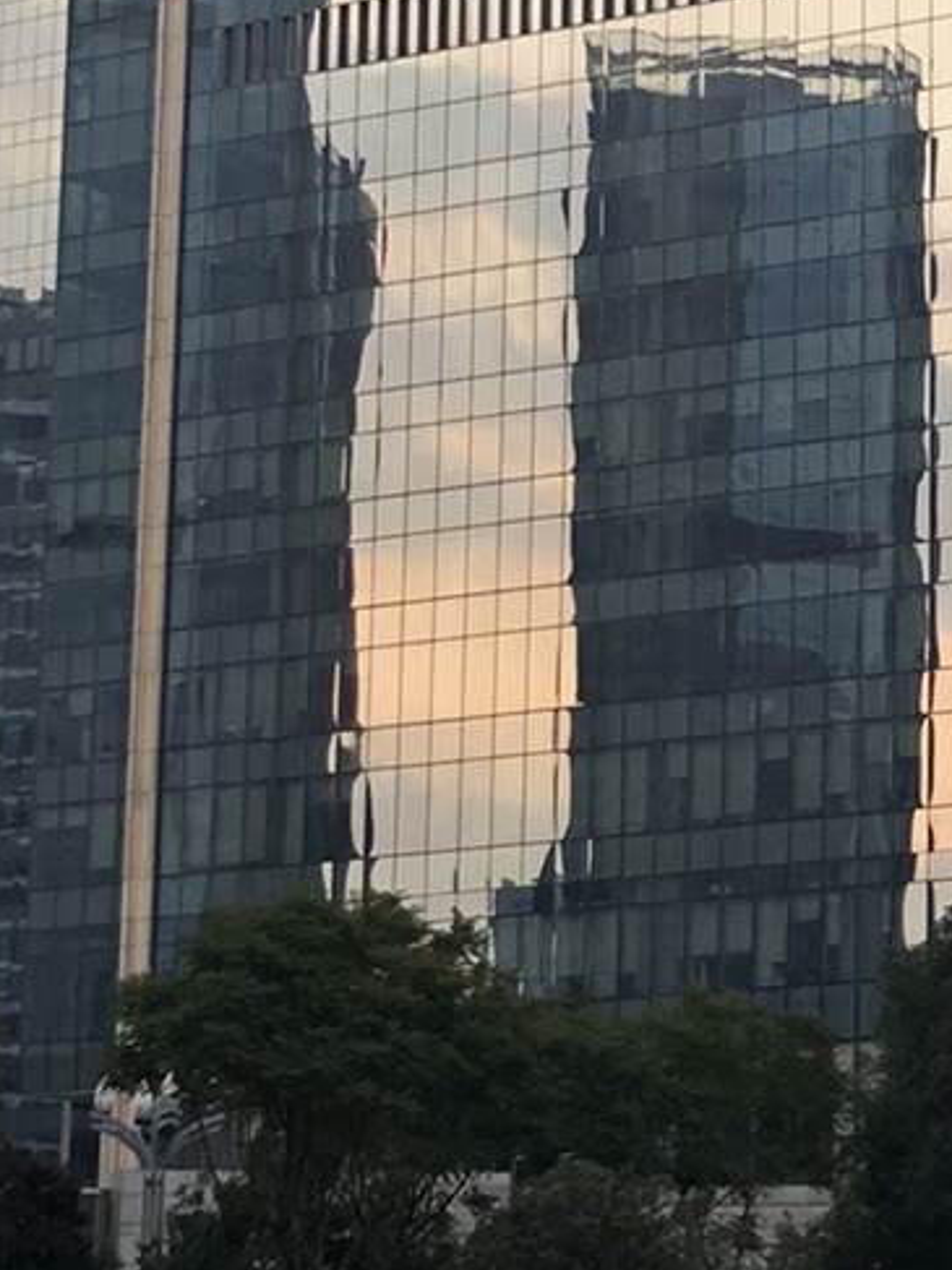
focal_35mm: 115
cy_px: 610
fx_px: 4219
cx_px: 1346
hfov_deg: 12.4
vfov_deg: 17.1
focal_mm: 3.99
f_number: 1.8
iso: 20
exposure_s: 1/287
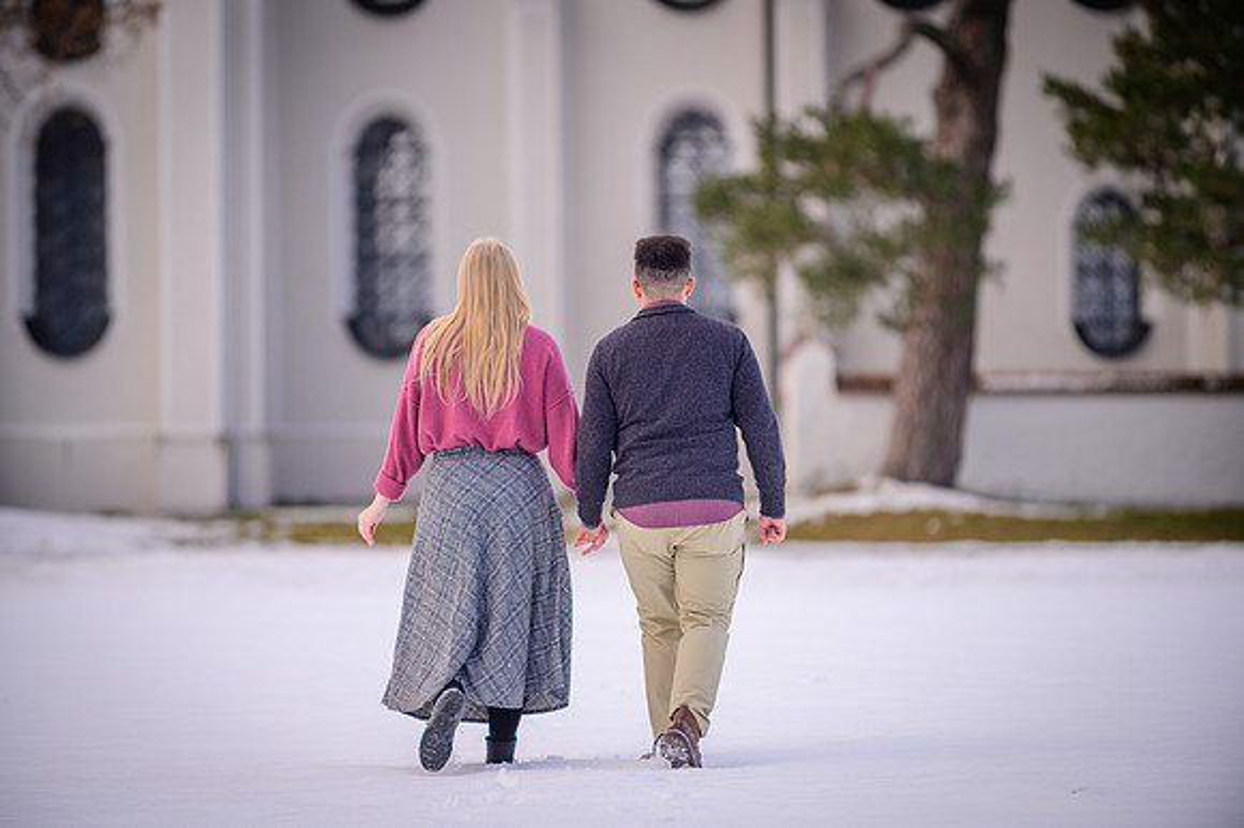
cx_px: 622
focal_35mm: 204
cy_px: 414
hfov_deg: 10.1
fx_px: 7032
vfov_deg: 6.7
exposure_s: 1/500
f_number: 2.8
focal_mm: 200
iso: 250
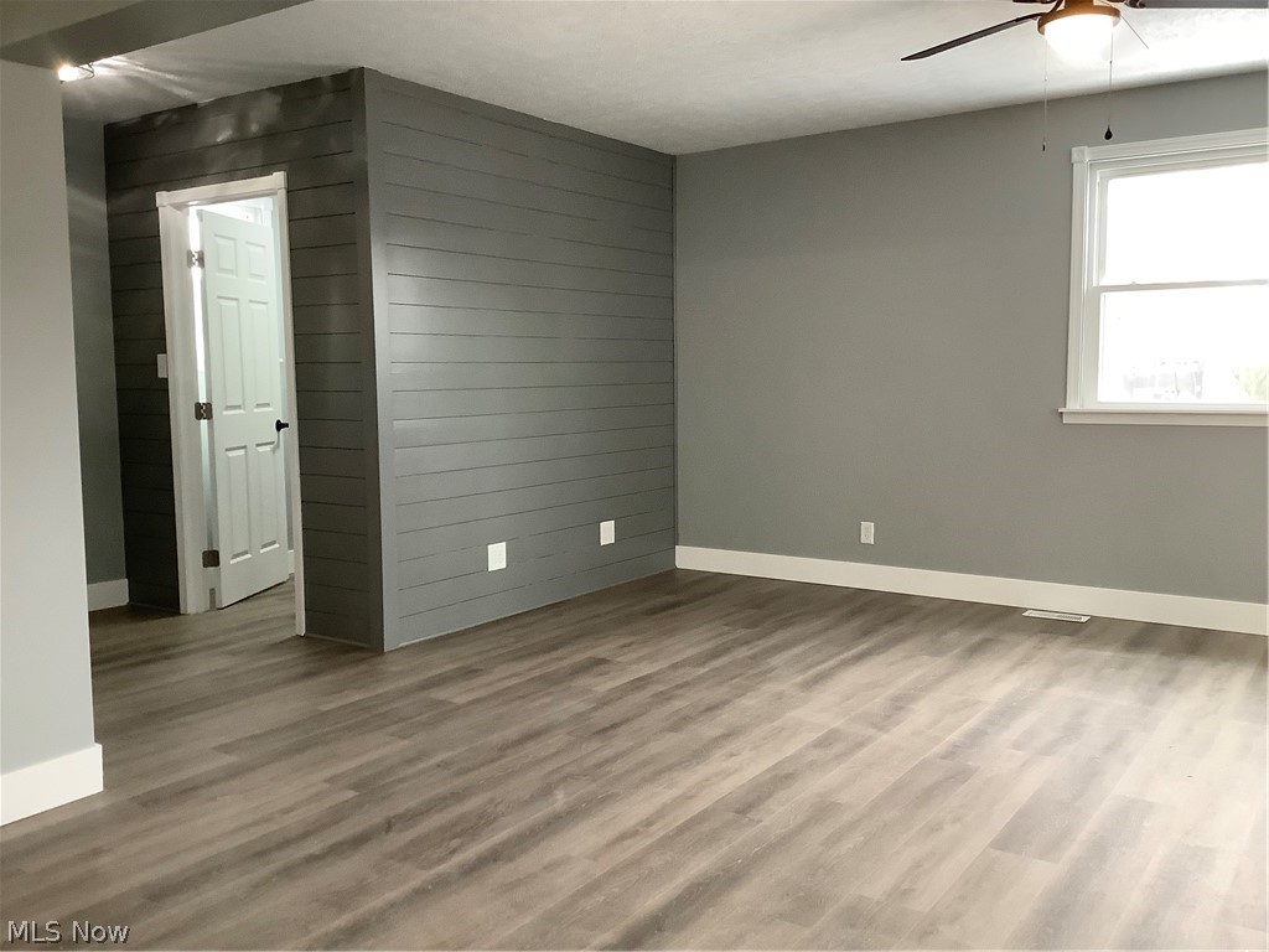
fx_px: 1136
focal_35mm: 31
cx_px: 634
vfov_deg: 45.4
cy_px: 476
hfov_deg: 58.4
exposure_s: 1/60
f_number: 2.4
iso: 320
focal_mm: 3.3
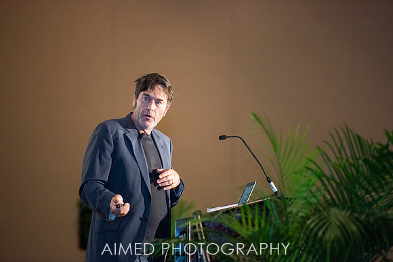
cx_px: 196
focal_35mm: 211
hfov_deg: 9.8
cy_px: 131
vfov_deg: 6.5
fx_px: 2302
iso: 640
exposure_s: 1/200
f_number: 2.8
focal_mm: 200
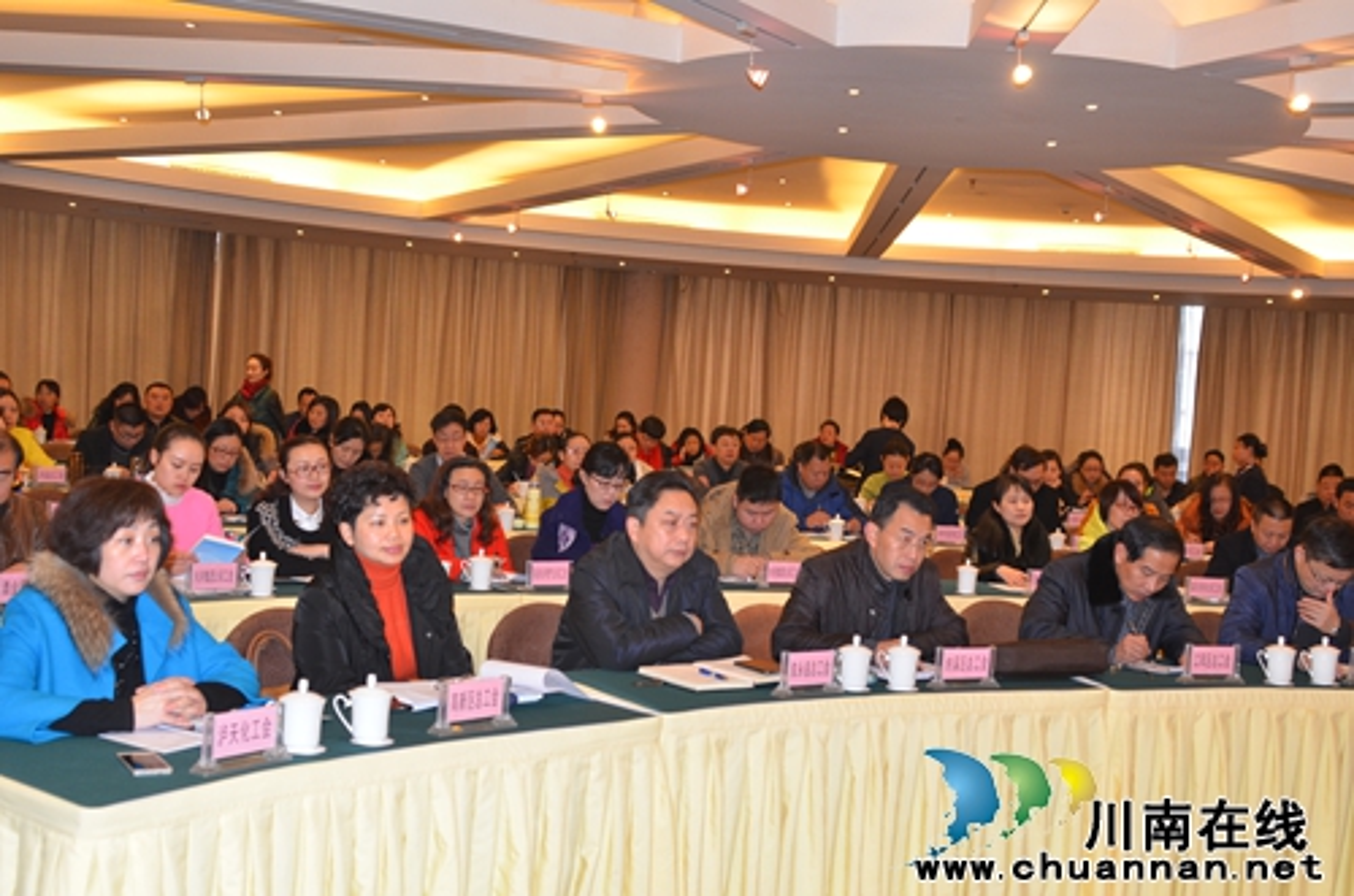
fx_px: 1576
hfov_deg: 46.5
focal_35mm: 42
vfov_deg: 31.7
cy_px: 448
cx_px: 677
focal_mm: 28
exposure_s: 1/60
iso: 640
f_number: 4.8
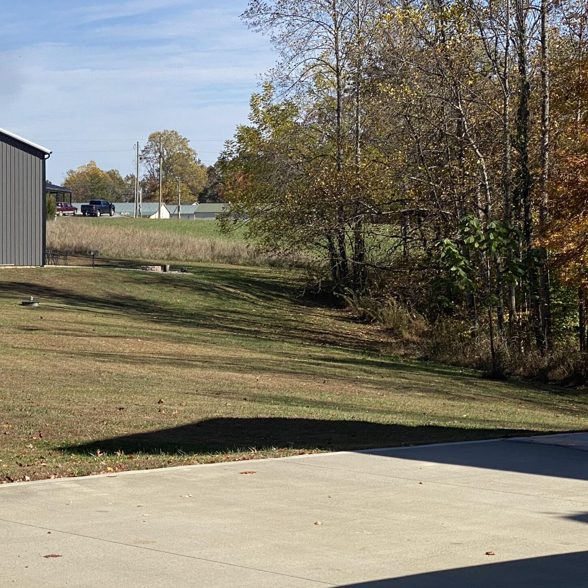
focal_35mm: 95
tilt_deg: -5.3
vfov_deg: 18.2
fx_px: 1826
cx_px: 57
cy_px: 393
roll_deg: -0.7
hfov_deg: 18.0
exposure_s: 1/1597
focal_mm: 6
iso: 20
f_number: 2
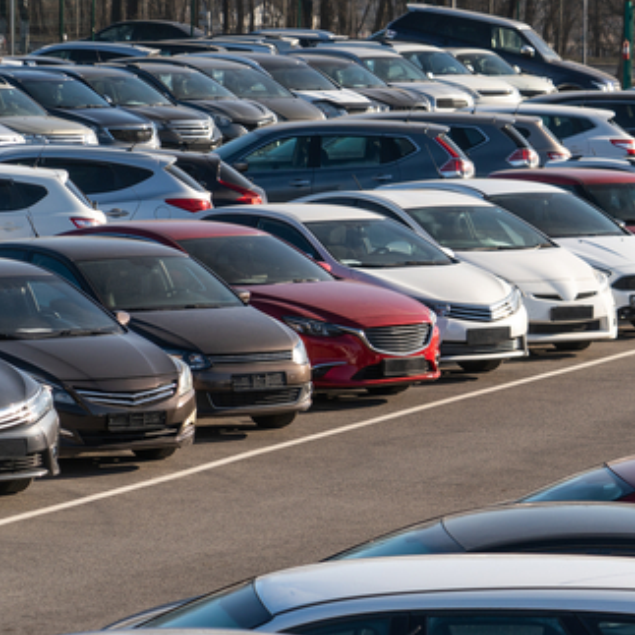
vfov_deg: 7.6
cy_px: 366
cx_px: 699
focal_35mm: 229
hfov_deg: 7.6
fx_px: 4753
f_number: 6.3
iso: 80
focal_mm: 118
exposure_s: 1/800
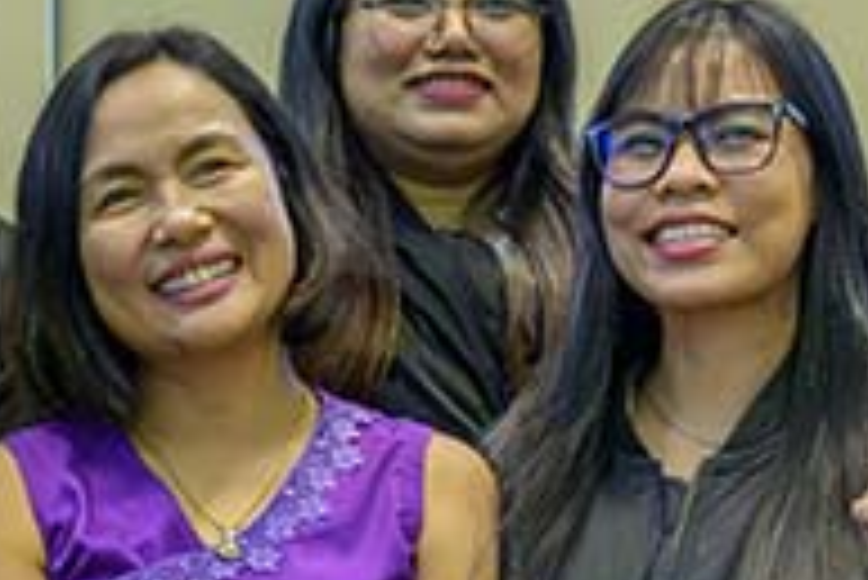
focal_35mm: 249
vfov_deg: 5.4
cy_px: 1070
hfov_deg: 8.2
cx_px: 108
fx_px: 6008
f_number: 7.1
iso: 20000
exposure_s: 1/200
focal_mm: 50
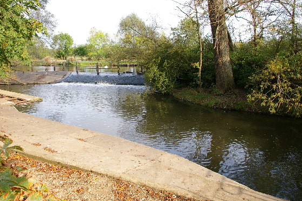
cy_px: 90
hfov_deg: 60.0
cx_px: 130
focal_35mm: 31
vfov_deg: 42.2
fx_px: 260
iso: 200
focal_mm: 18
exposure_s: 1/125
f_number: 5.6
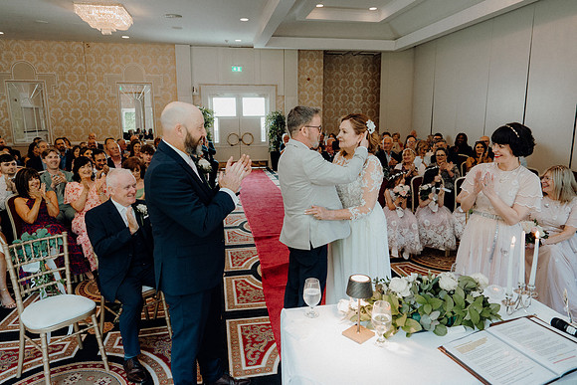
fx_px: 385
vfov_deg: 53.2
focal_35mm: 24
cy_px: 192
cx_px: 288
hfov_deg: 73.7
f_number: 3.5
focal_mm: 24
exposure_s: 1/160
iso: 2000
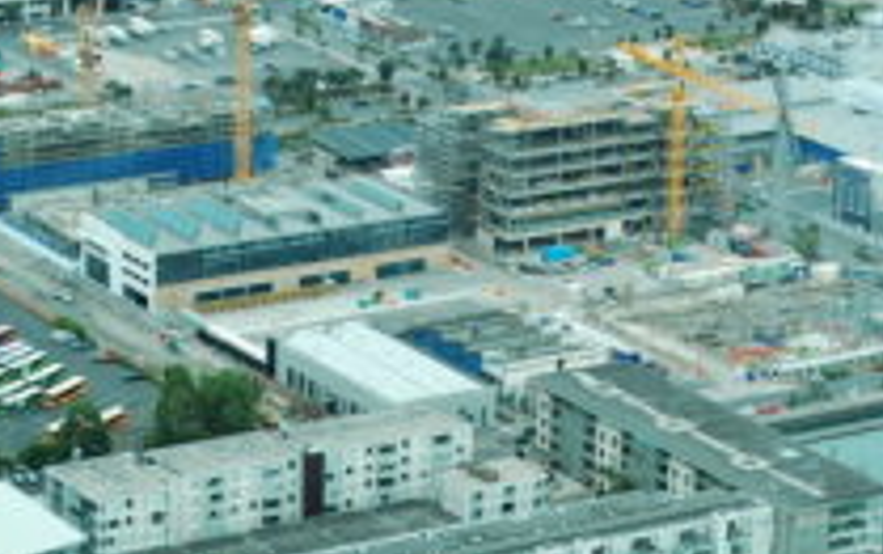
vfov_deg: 8.1
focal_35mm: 161
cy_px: 683
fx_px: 3878
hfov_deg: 13.0
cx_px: 456
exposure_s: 1/200
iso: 400
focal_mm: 44
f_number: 7.1
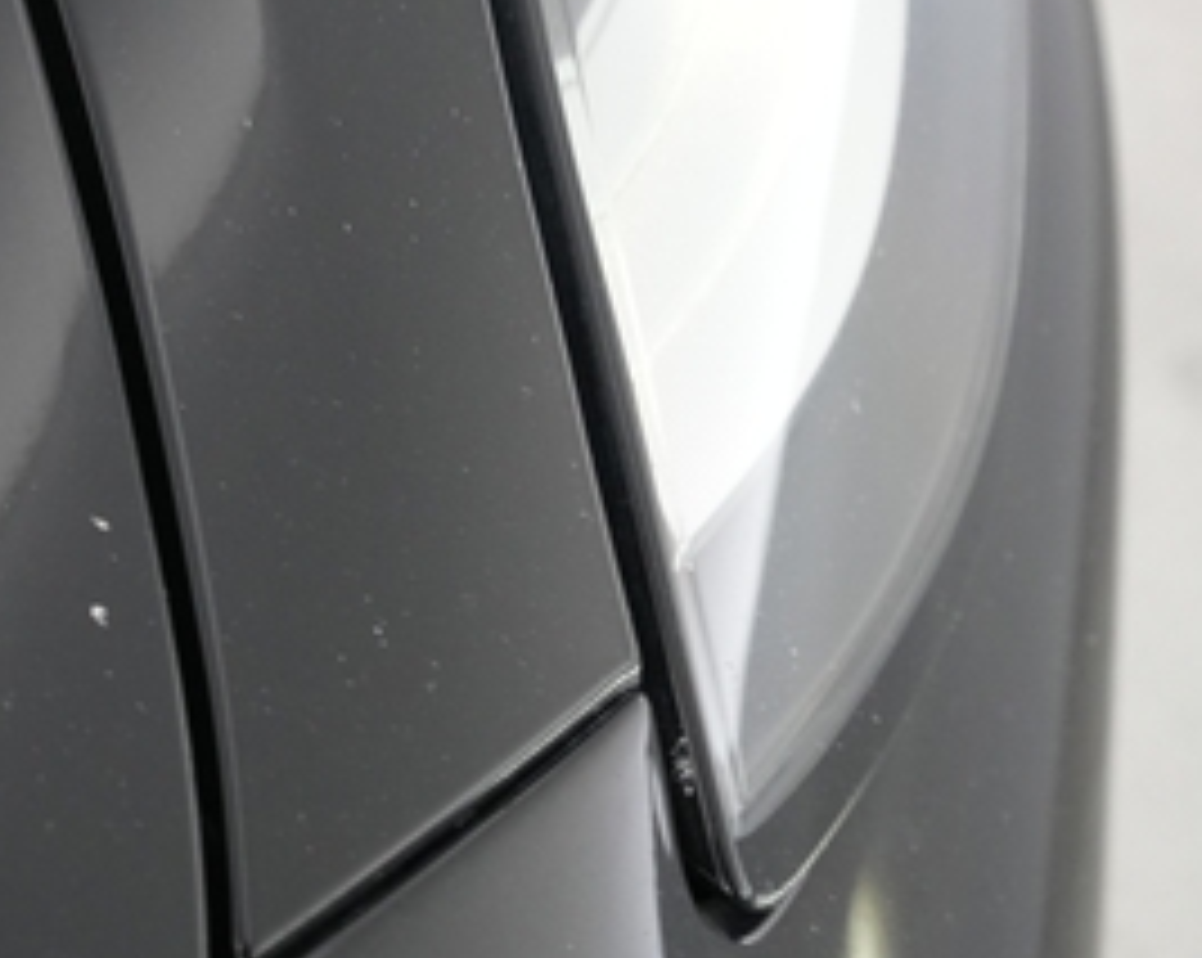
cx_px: 239
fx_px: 2239
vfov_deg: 23.7
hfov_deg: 29.4
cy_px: 157
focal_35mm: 63
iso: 3200
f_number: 4.5
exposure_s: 1/100
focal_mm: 28
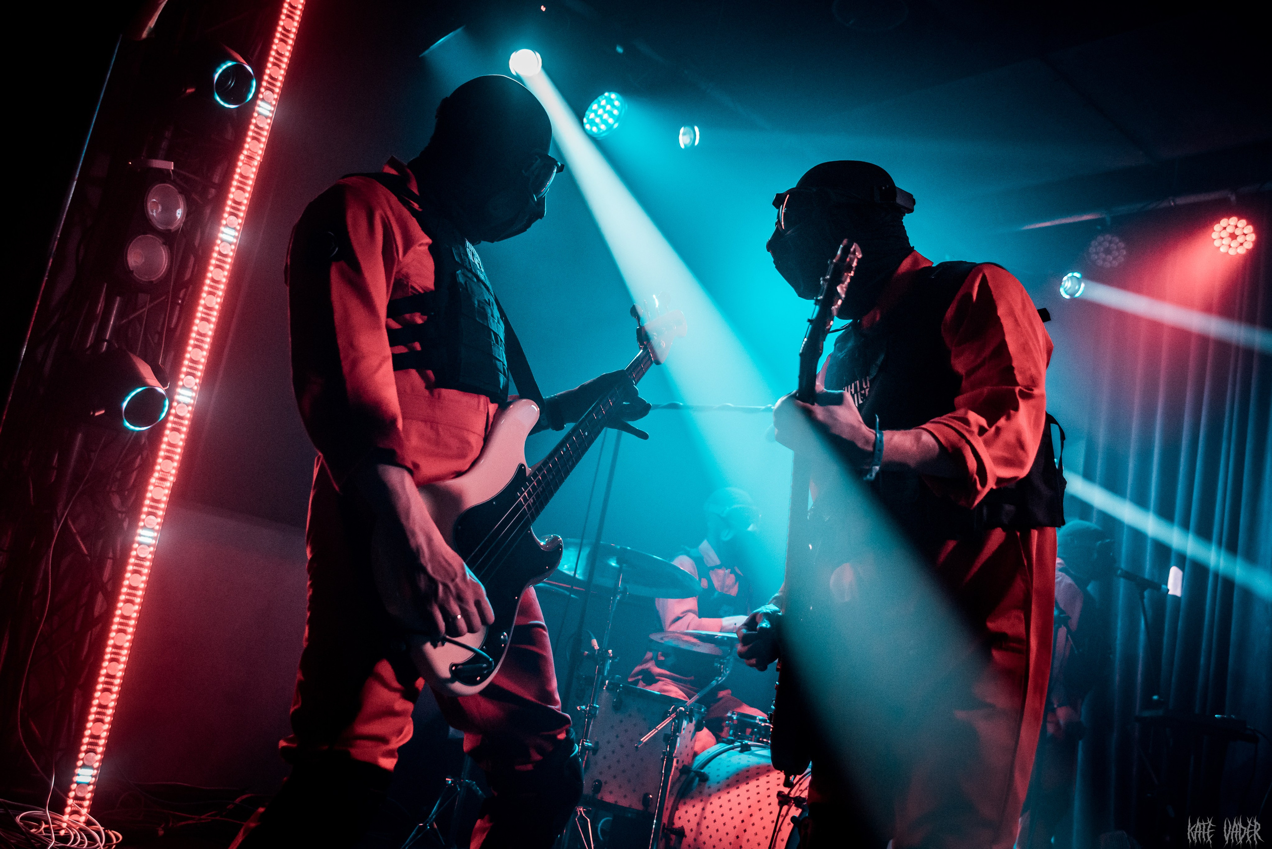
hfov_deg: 58.8
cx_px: 572
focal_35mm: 32
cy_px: 416
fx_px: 1125
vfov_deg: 41.3
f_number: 3.2
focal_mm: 27
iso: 2000
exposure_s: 1/400
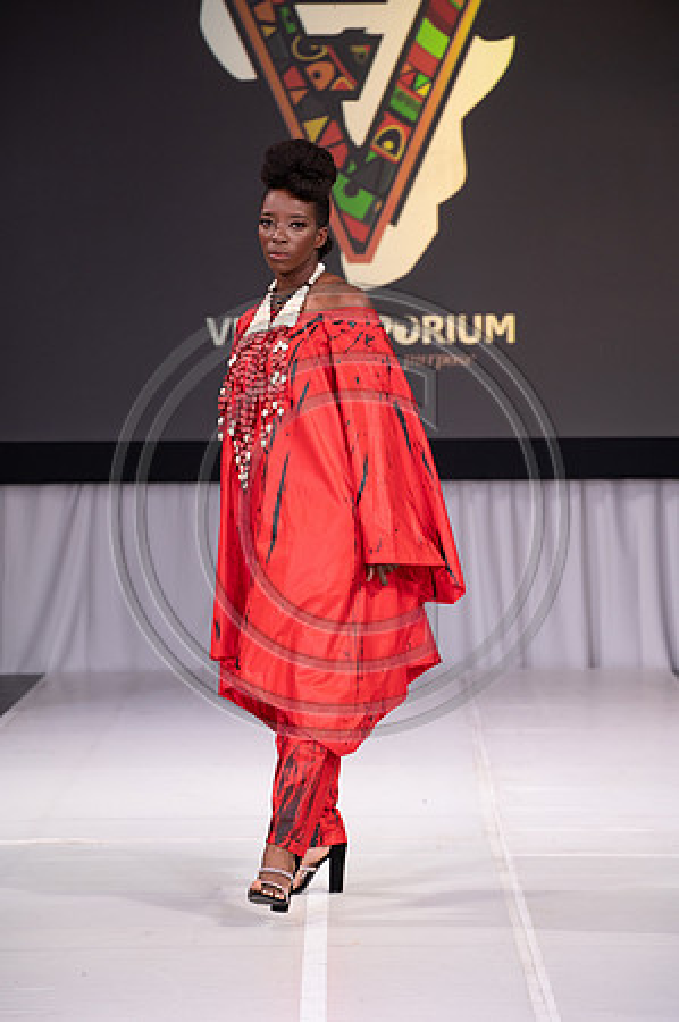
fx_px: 3970
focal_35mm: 140
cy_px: 511
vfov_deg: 14.7
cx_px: 340
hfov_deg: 9.8
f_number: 5.6
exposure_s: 1/400
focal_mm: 140
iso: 2000
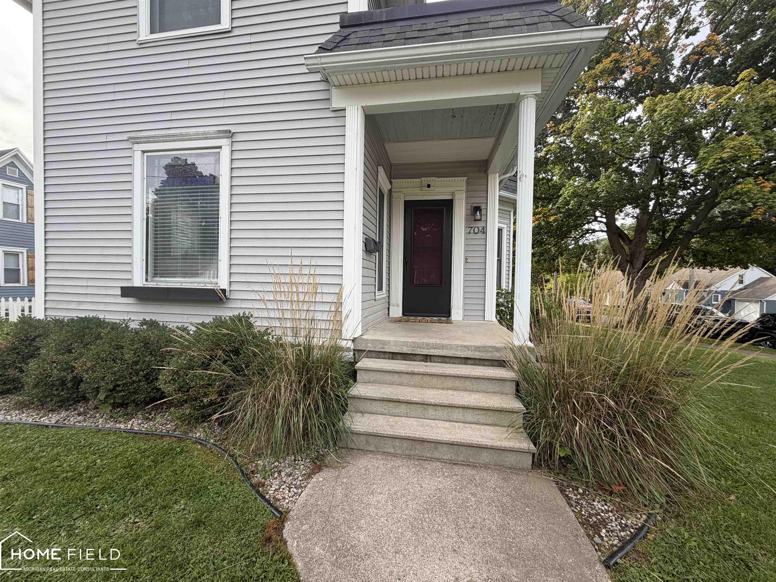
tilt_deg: -1.3
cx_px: 388
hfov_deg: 102.1
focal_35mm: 14
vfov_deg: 85.7
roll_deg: -0.5
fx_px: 314
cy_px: 291
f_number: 2.2
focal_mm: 2.22
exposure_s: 1/502
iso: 64
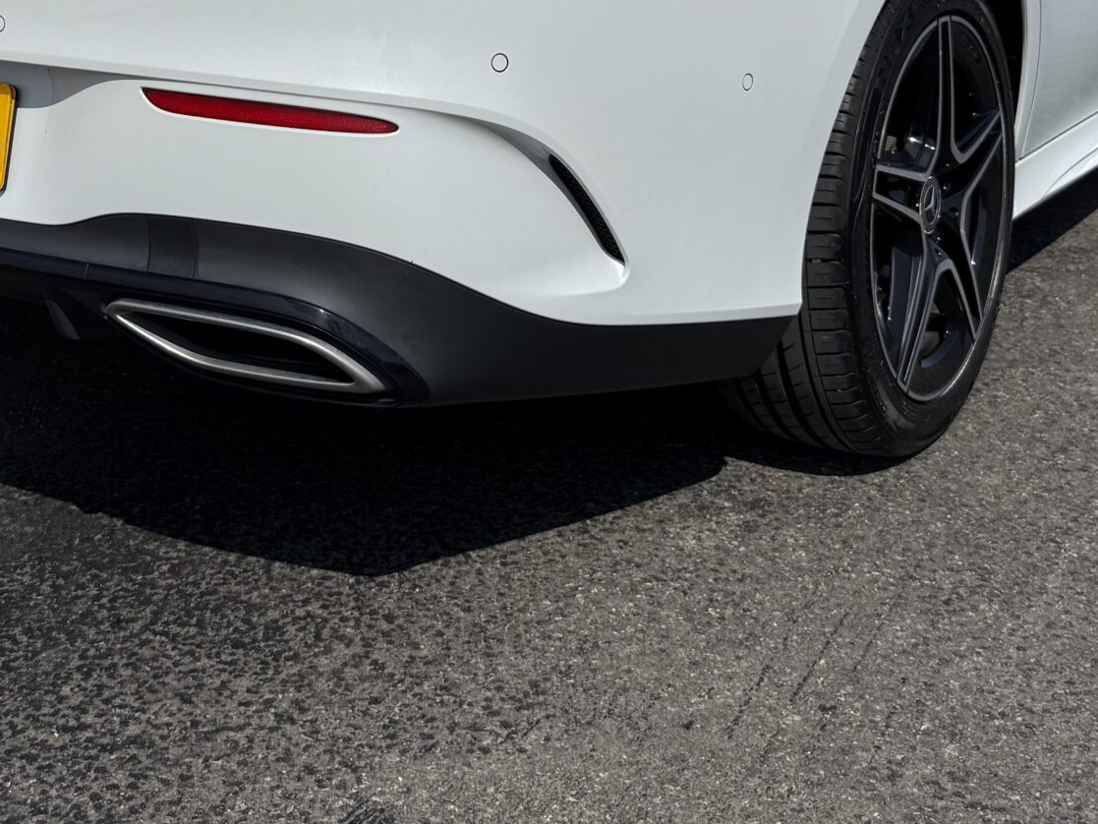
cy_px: 2
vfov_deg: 25.3
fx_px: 1745
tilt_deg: -8.5
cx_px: 394
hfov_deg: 34.7
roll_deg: +1.0
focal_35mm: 55
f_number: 1.78
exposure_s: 1/11905
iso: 80
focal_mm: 6.76
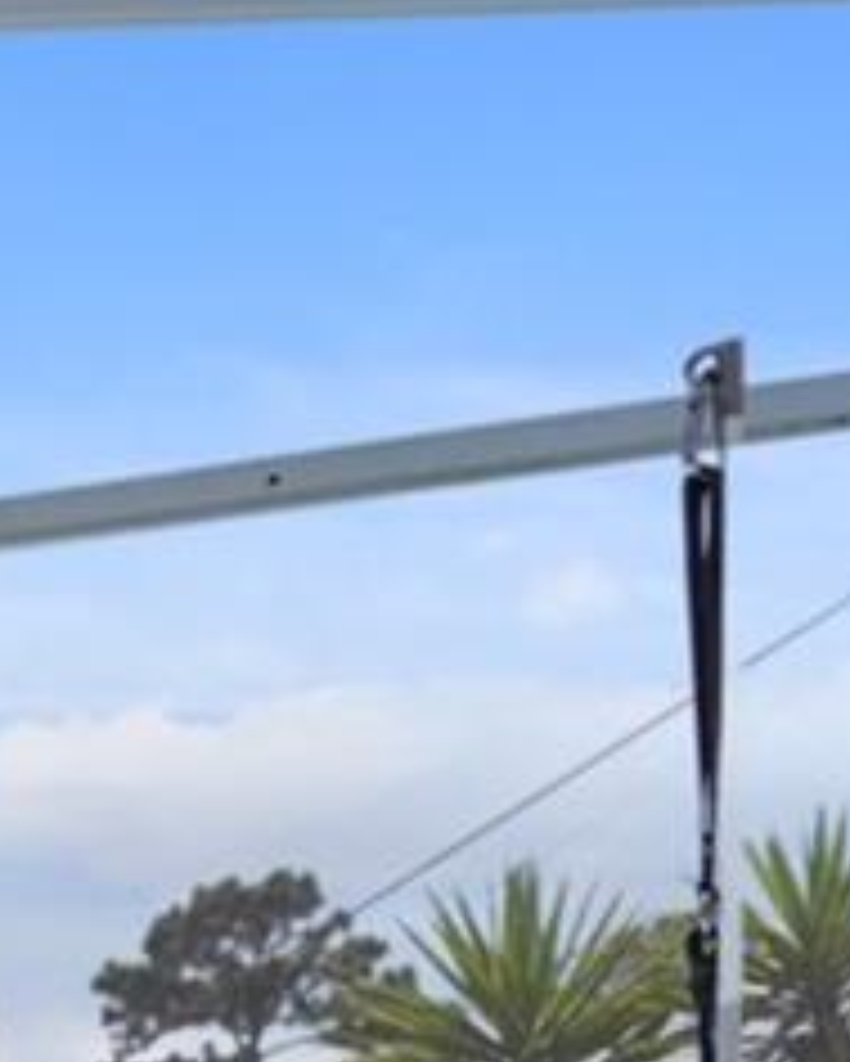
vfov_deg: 19.9
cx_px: -2537
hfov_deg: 8.2
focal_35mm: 89
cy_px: 1336
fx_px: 2797
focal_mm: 14
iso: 250
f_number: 8
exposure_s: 1/800
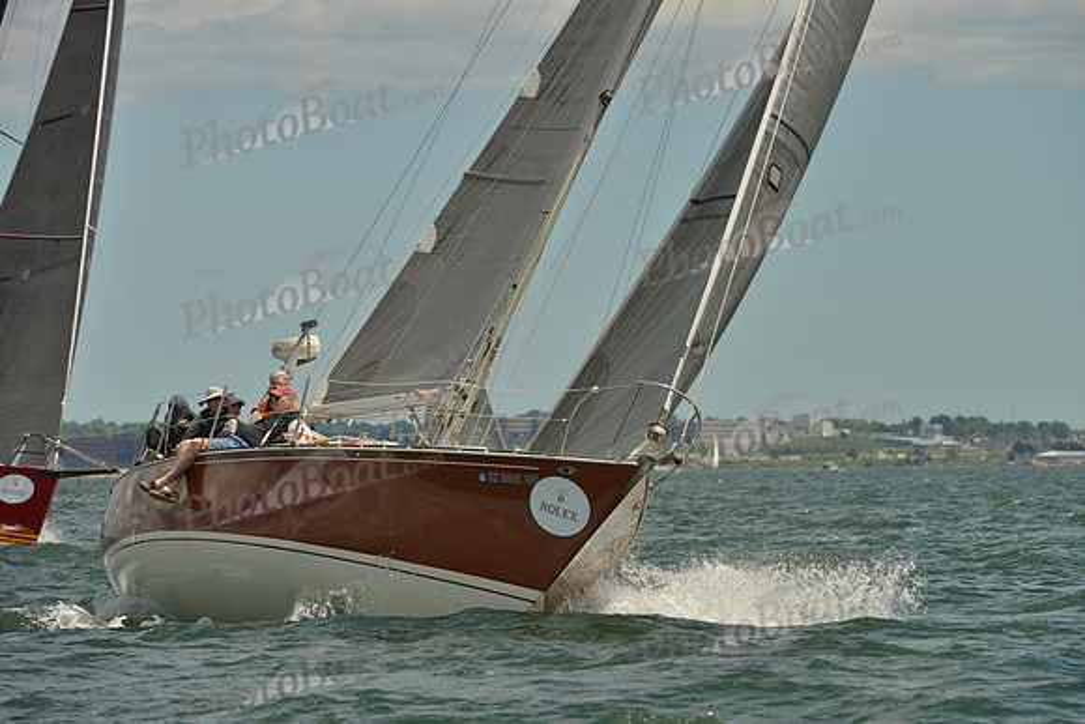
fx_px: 8440
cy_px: 362
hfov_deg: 7.4
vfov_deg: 4.9
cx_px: 542
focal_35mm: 280
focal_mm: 280
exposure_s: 1/800
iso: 200
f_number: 8
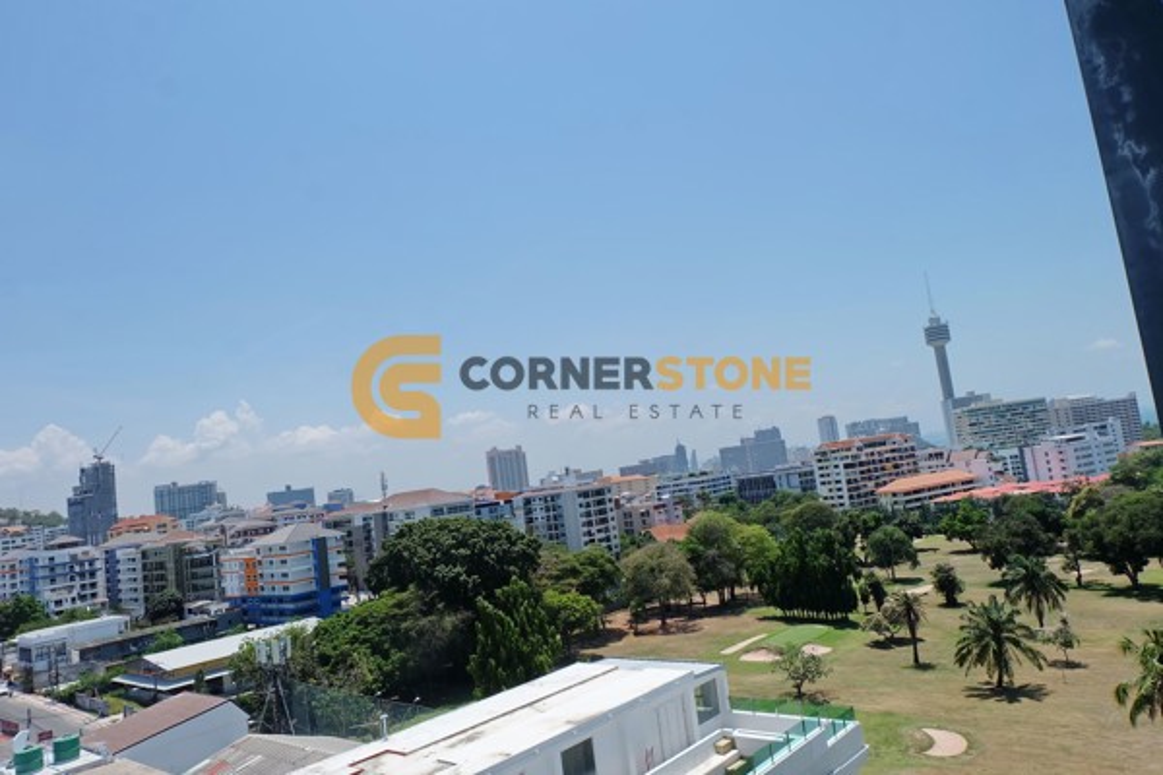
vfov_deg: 53.1
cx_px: 582
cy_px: 388
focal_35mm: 24
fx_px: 775
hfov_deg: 73.7
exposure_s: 1/350
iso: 200
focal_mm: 16
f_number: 10
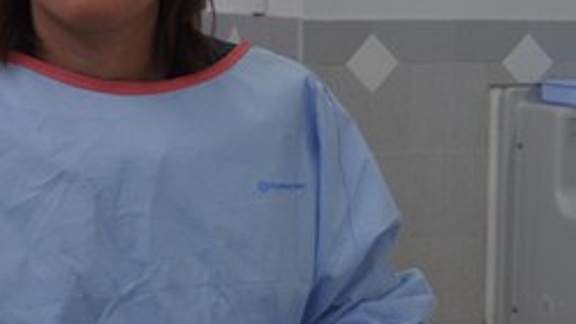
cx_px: 139
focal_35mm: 105
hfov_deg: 20.2
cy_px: 101
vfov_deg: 11.5
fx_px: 1604
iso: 450
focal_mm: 26
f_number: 4
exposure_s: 1/60
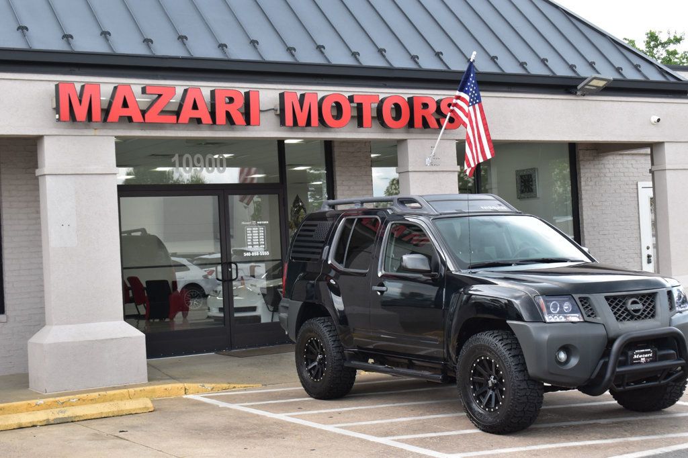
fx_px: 1146
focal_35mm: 60
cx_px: 344
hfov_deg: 33.4
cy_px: 229
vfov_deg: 22.6
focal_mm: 40
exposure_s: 1/125
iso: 400
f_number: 9
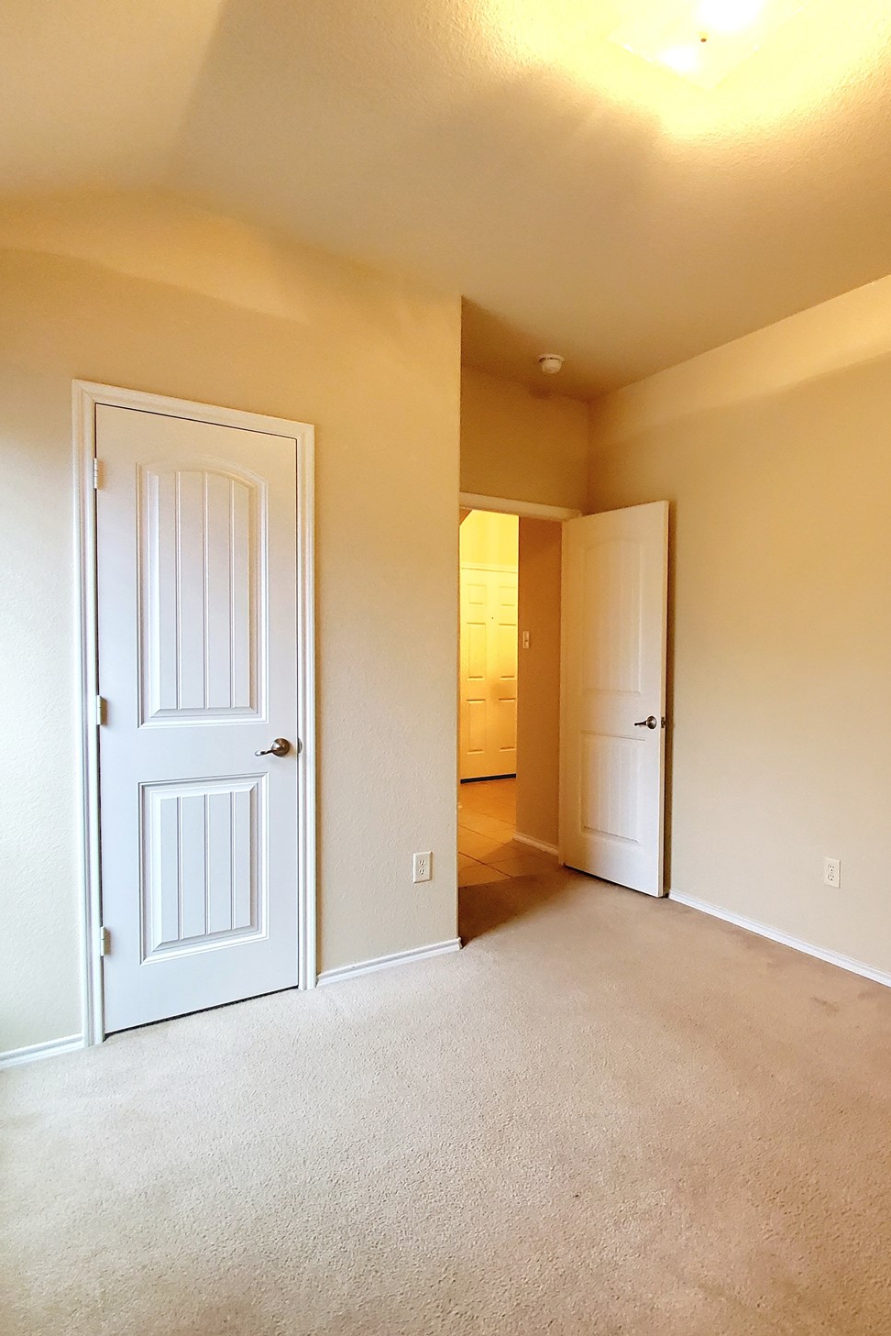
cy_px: 660
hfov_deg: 63.1
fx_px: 705
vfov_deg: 86.9
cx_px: 588
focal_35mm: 19
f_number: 2.2
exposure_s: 1/60.2
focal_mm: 1.8
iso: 320
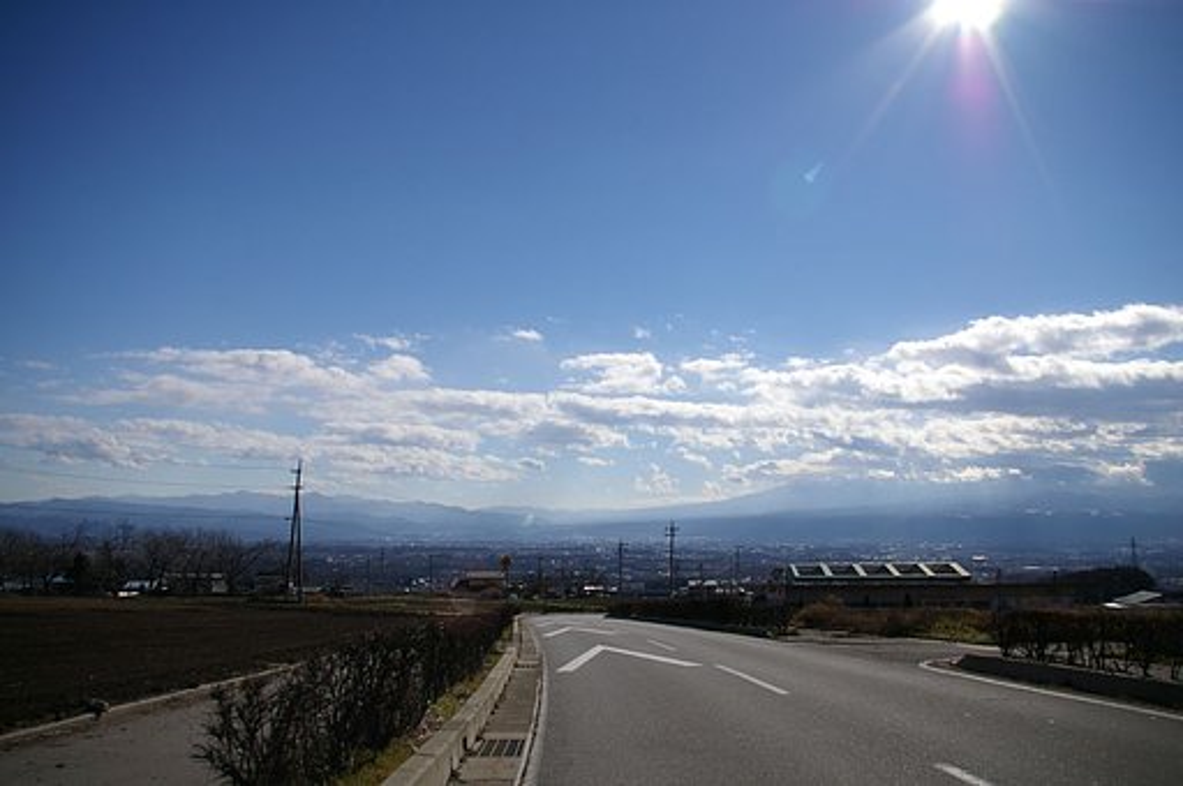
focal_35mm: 27
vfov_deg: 47.8
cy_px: 393
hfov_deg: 67.4
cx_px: 592
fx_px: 886
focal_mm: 18
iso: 200
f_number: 5.6
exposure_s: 1/1000
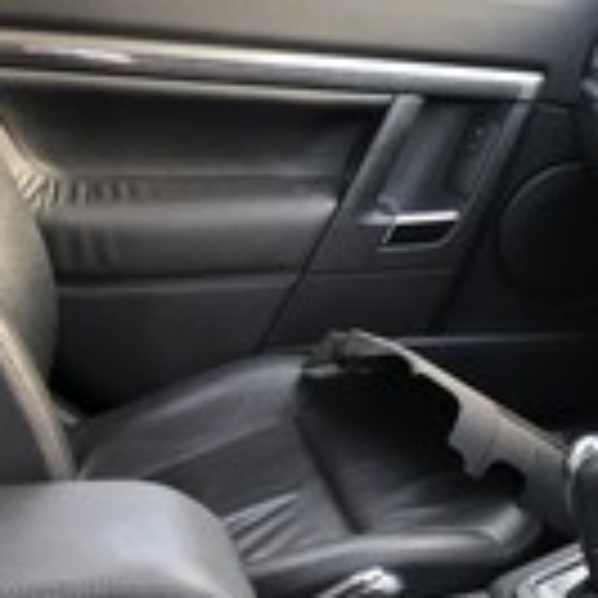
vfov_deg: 26.0
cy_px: 481
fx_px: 1270
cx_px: 737
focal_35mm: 65
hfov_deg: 23.9
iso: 32
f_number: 1.8
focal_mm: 4
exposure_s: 1/33
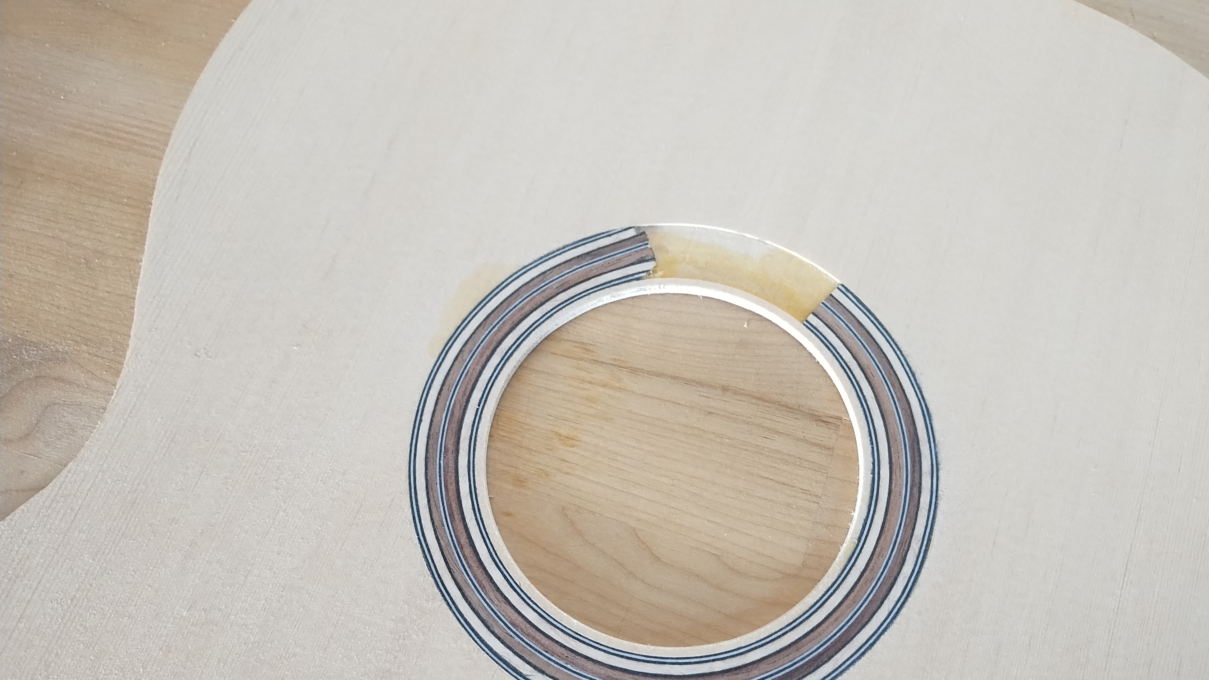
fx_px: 898
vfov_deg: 41.0
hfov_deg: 67.9
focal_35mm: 28
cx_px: 620
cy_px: 455
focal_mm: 4.71
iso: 441
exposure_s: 1/40
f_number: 1.7
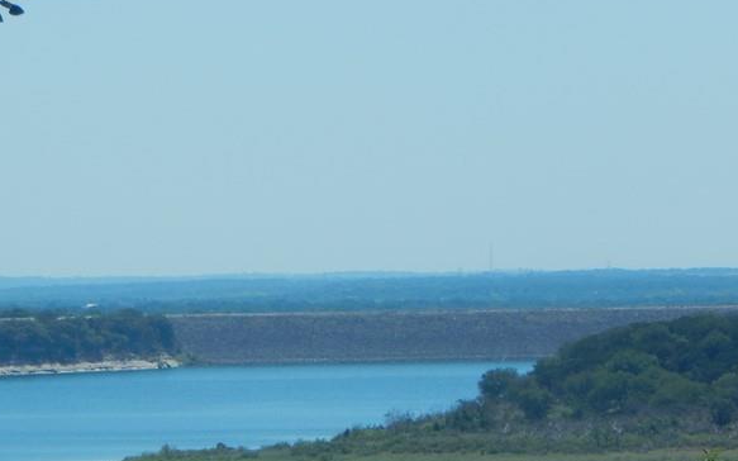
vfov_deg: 3.9
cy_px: 267
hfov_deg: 6.2
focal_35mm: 339
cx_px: 162
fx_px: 6816
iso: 125
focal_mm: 32.8
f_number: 5.3
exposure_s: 1/800
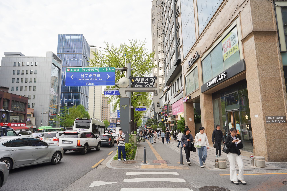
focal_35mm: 24
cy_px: 96
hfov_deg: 73.7
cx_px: 144
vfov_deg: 53.1
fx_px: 191
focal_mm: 24
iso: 100
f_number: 7.1
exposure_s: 1/100
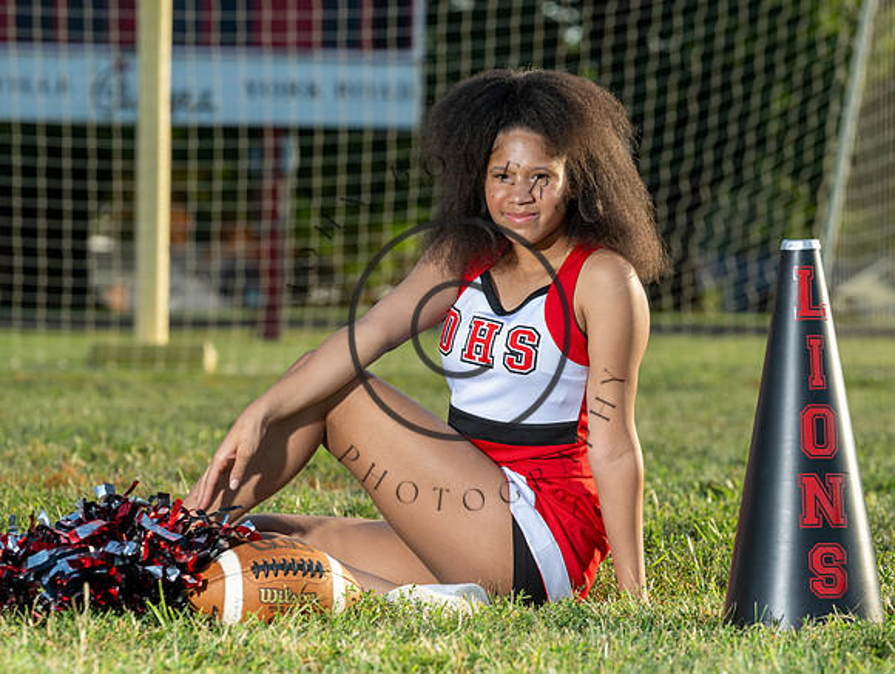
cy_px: 337
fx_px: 4354
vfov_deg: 8.9
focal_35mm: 168
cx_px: 454
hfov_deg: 11.7
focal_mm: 155
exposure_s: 1/200
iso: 100
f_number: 5.6
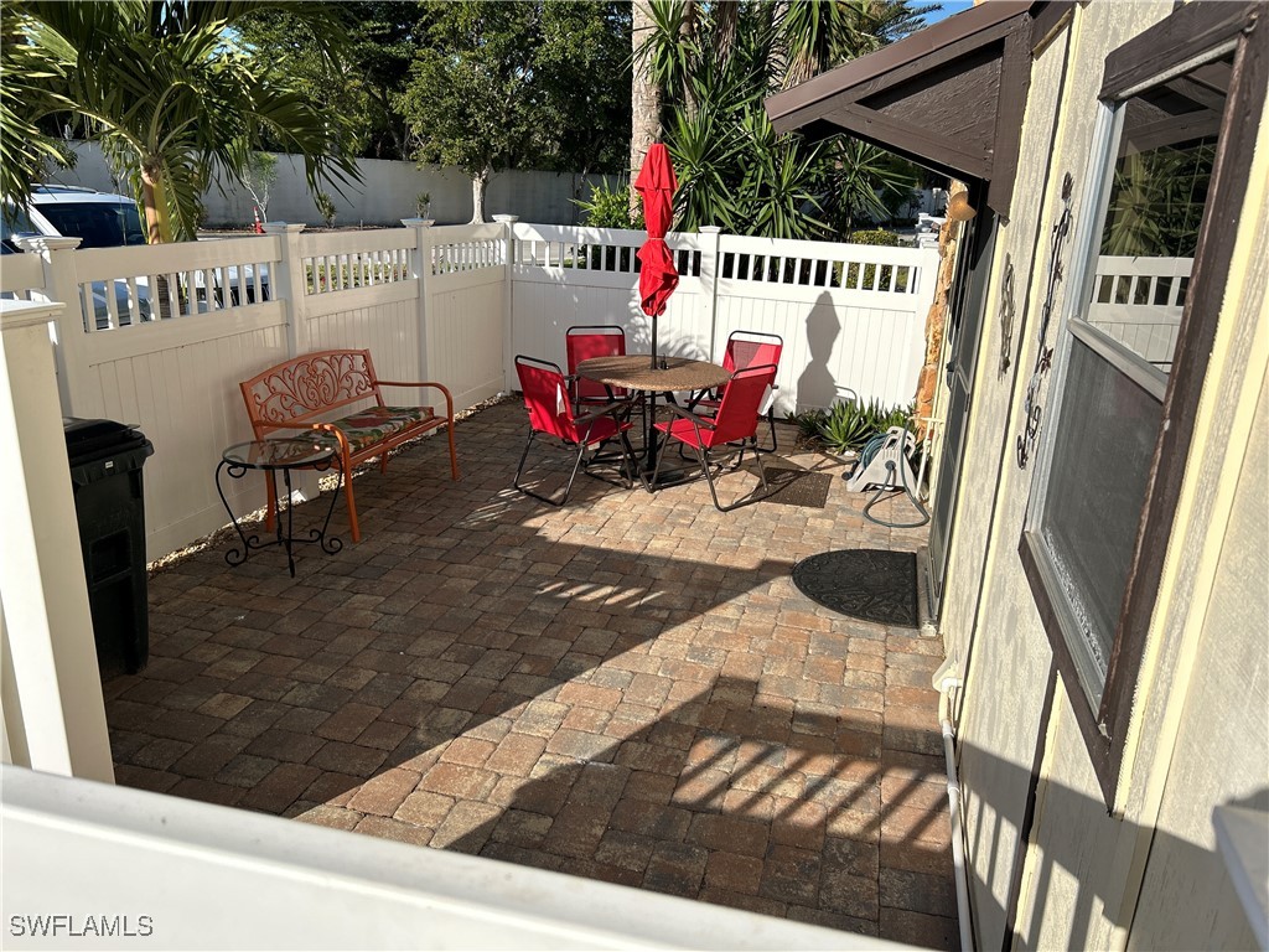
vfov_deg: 53.1
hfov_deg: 67.3
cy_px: 476
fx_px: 953
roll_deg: -3.3
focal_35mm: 26
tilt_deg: -16.7
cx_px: 634
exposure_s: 1/5076
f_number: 1.5
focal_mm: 5.7
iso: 50
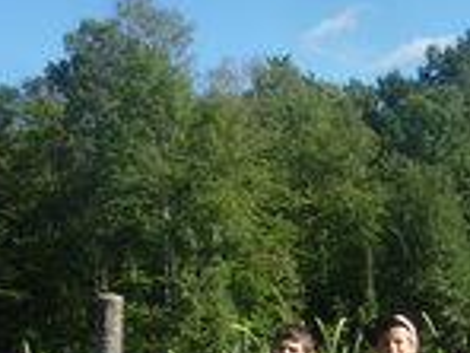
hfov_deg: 22.9
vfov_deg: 17.0
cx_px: 499
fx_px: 1100
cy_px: 471
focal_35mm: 81
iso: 100
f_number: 4.5
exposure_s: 1/400
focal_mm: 5.2
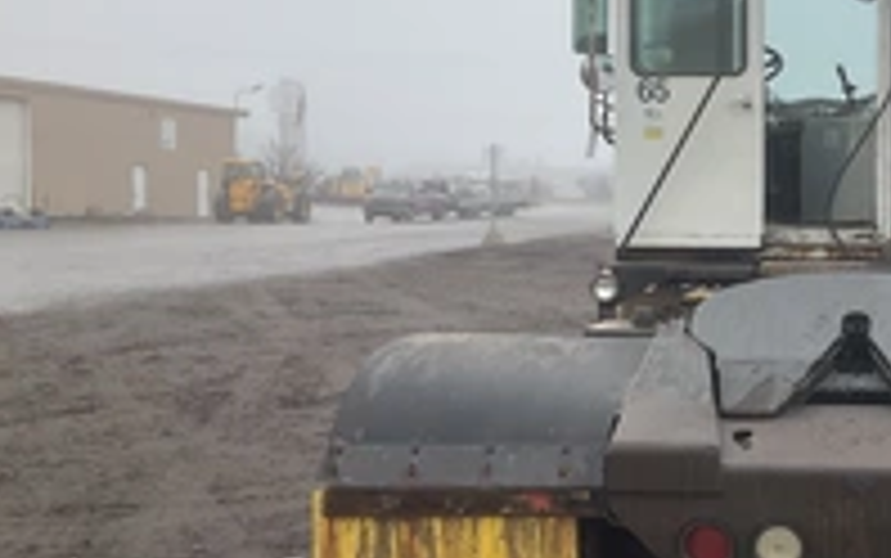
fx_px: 1506
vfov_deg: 21.0
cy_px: 274
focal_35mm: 62
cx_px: 842
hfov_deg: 31.1
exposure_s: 1/580
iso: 25
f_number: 1.8
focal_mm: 3
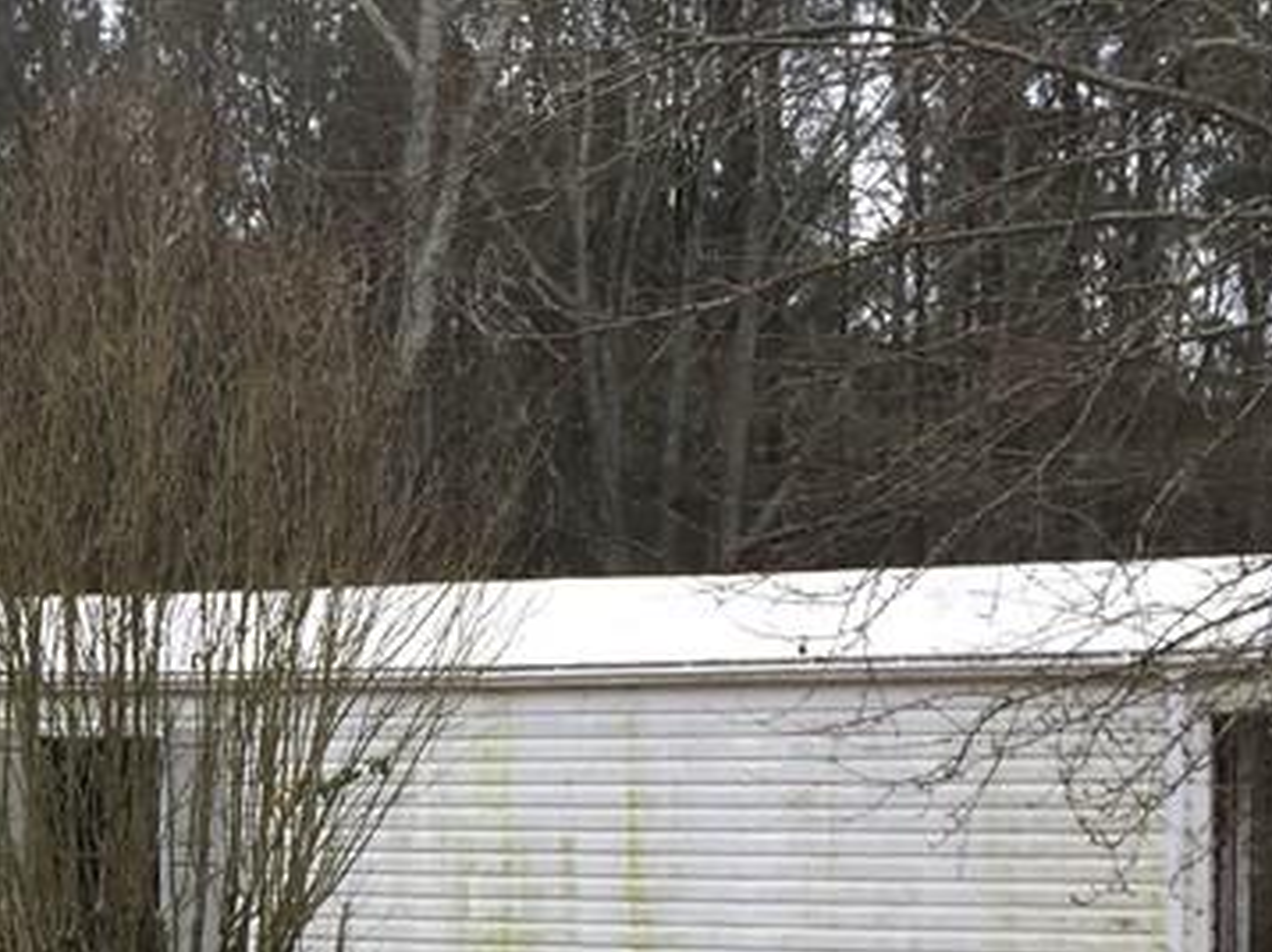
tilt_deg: -0.1
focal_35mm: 83
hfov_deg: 22.1
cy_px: 845
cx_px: -185
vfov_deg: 17.5
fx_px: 3048
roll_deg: +1.8
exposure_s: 1/120
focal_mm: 4.15
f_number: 2.2
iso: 50
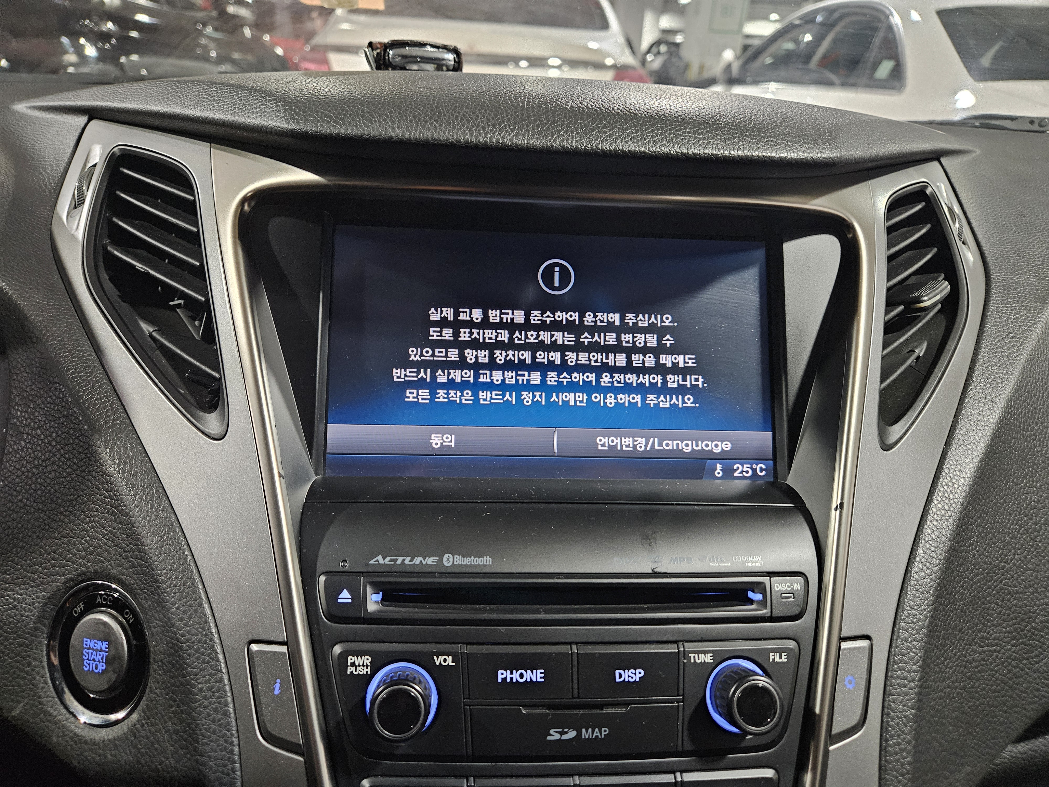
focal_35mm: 23
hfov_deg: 73.9
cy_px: 394
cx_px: 524
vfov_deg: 58.9
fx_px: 697
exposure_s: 1/30
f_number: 1.8
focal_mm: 5.4
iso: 640
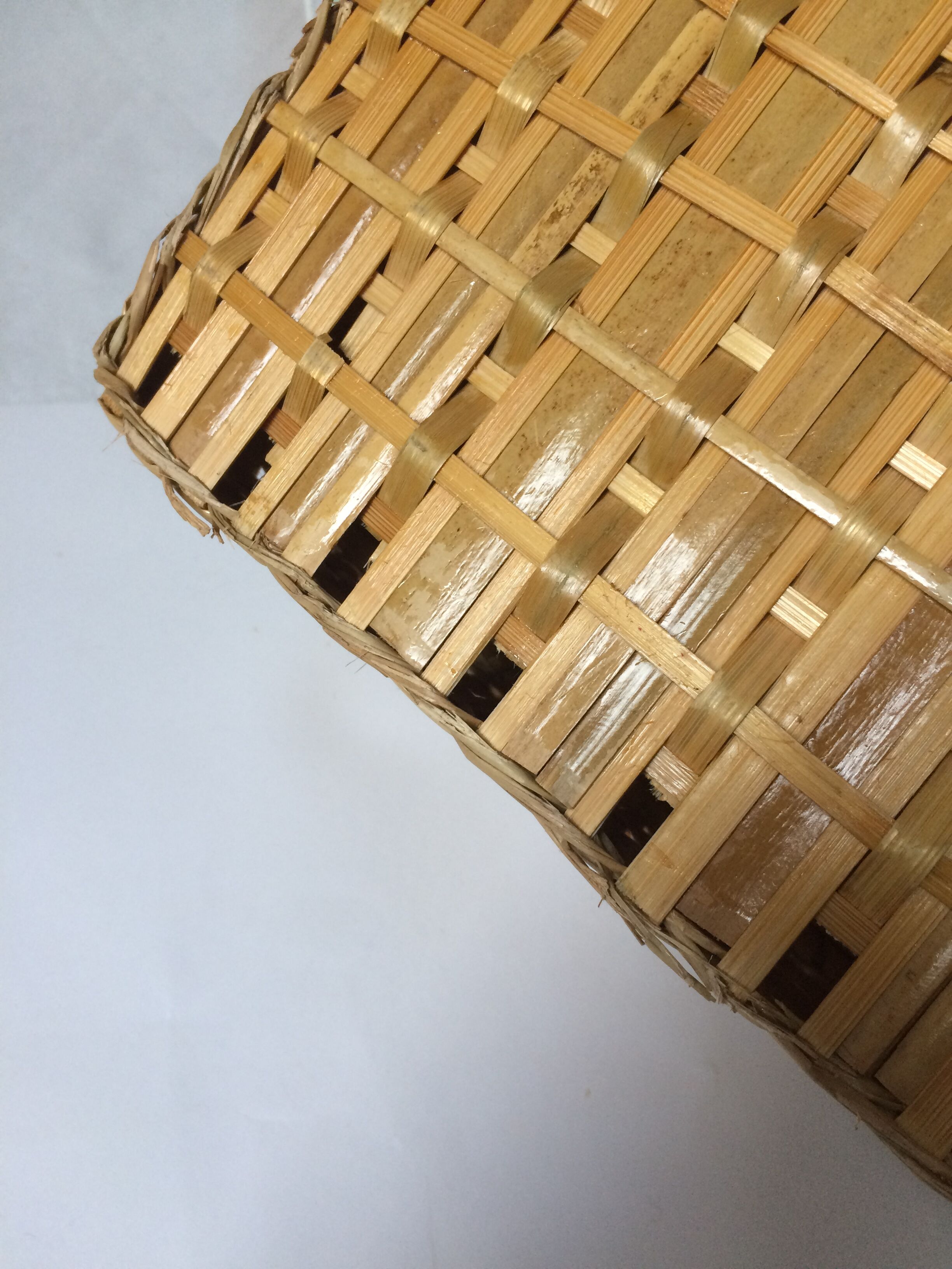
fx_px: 1063
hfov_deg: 48.2
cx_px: 476
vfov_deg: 61.7
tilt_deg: -58.2
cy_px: 634
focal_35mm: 29
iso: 160
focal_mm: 4.15
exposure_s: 1/33
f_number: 2.2
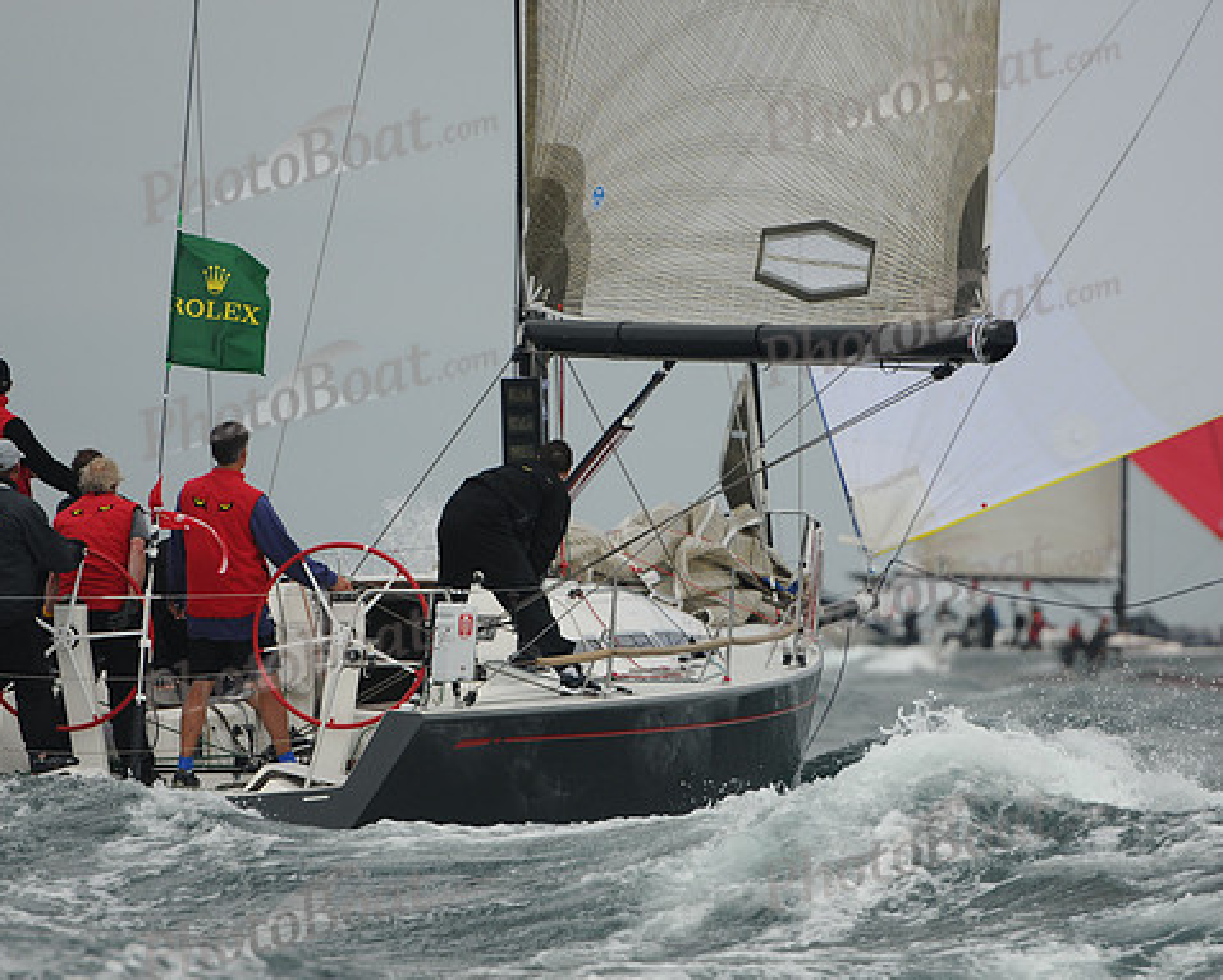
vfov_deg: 4.5
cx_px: 629
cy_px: 490
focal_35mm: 341
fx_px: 12350
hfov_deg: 5.7
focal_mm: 200
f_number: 2.8
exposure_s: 1/800
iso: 200
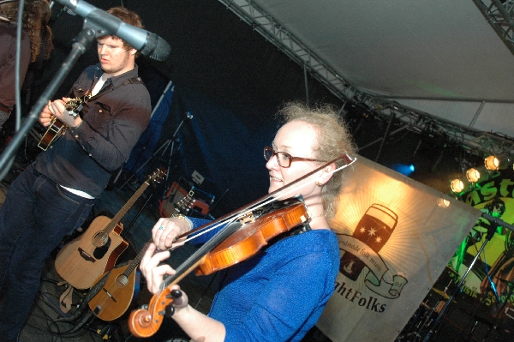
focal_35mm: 36
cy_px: 171
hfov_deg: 53.2
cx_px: 257
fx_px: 514
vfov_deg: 36.8
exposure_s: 1/60
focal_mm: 24
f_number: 5
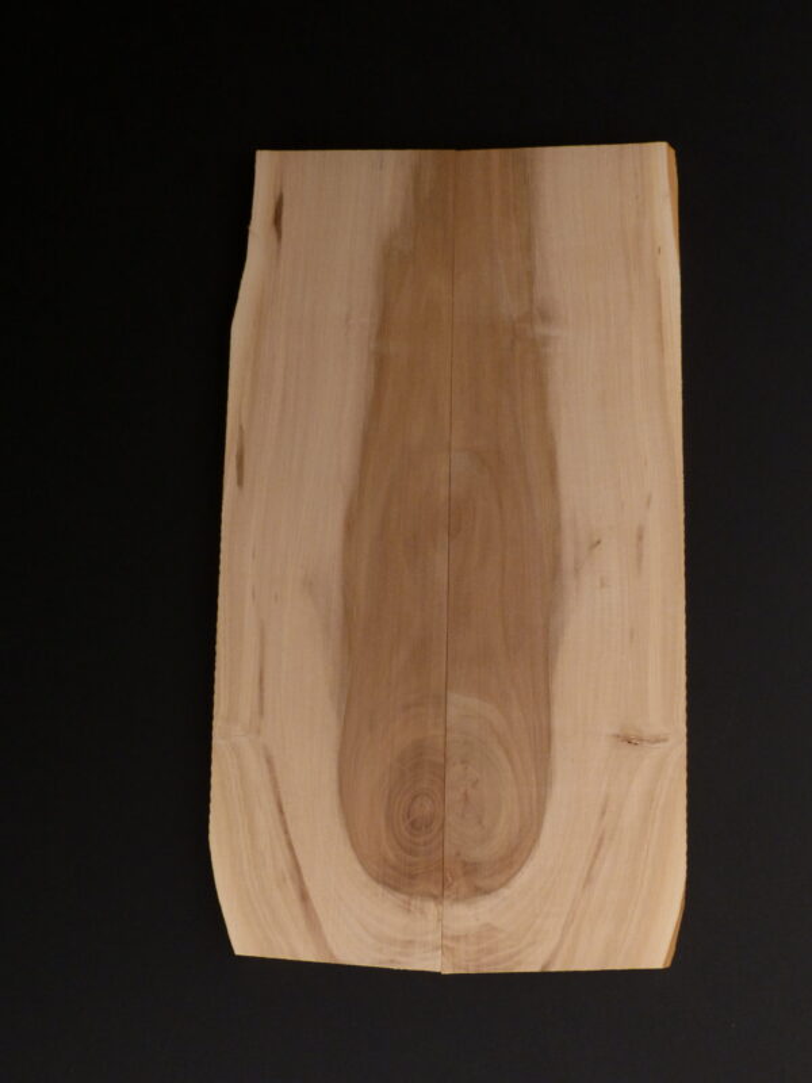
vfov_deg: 38.2
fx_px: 1564
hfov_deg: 29.1
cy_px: 542
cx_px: 406
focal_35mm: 50
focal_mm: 9.1
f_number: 3.5
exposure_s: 1/40
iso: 200
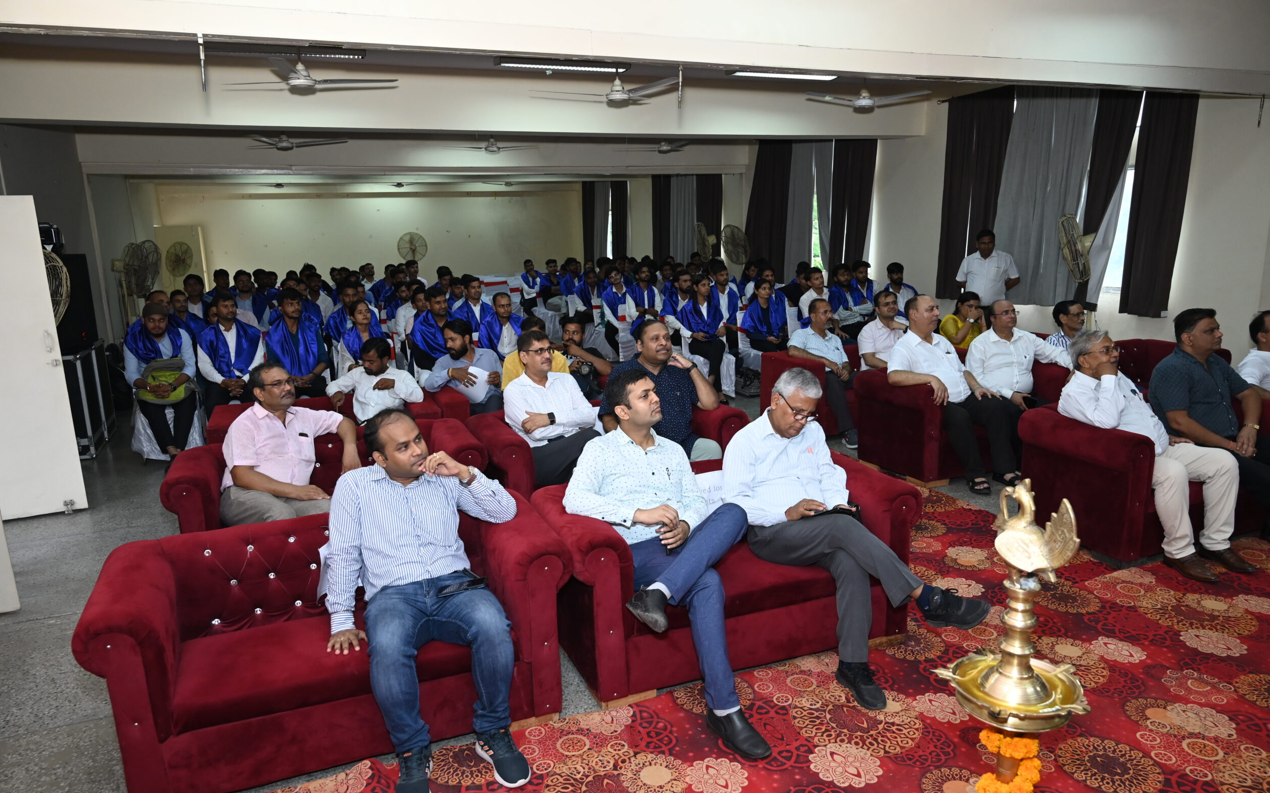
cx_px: 644
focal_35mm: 25
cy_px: 425
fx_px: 865
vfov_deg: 49.2
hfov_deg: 72.5
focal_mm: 24
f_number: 5
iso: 1250
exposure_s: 1/125
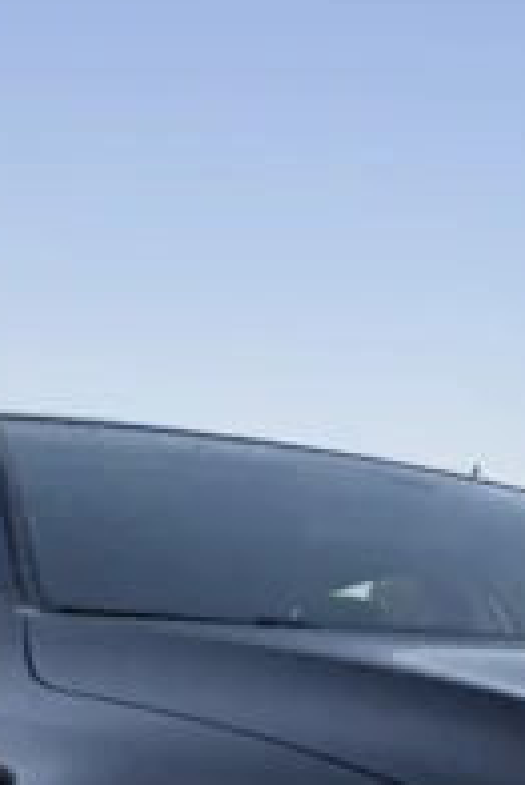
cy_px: 677
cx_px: 649
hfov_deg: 17.1
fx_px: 1659
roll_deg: -0.1
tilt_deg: +4.5
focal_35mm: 76
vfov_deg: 25.9
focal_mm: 2.22
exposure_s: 1/198
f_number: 2.2
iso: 40
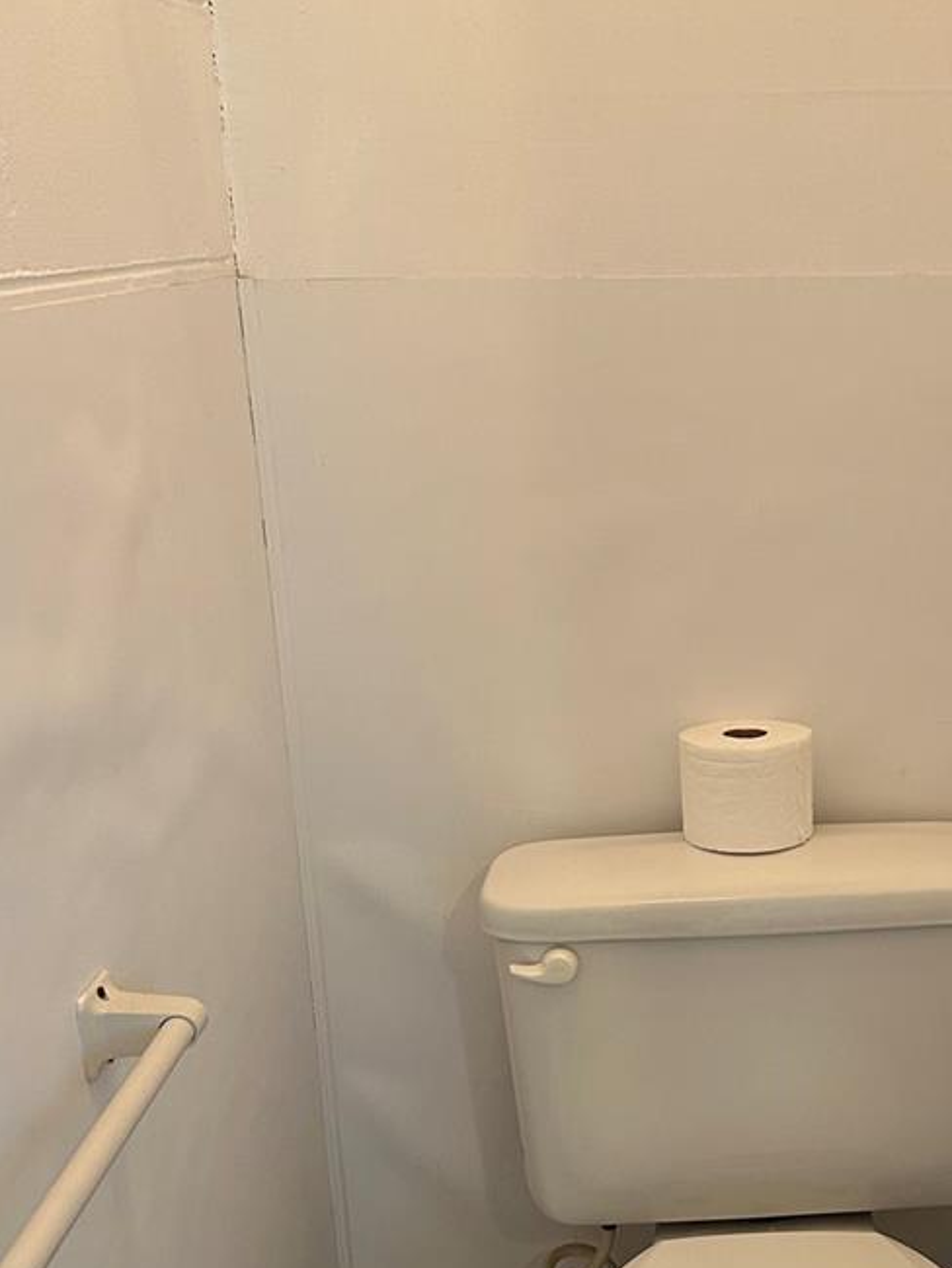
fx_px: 1759
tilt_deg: -19.1
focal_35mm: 48
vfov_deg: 39.3
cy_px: 810
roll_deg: +1.1
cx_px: 769
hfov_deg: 29.6
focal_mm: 5.7
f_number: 1.5
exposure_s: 1/60
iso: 160
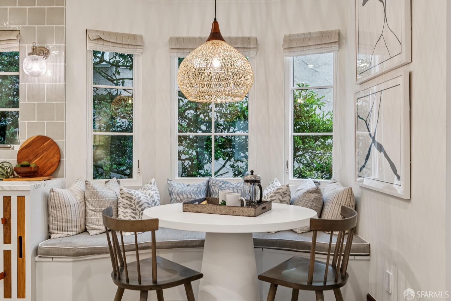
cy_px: 150
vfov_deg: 38.9
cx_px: 226
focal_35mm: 34
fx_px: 426
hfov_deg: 55.8
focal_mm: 34
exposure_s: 1/10
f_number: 16
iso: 640
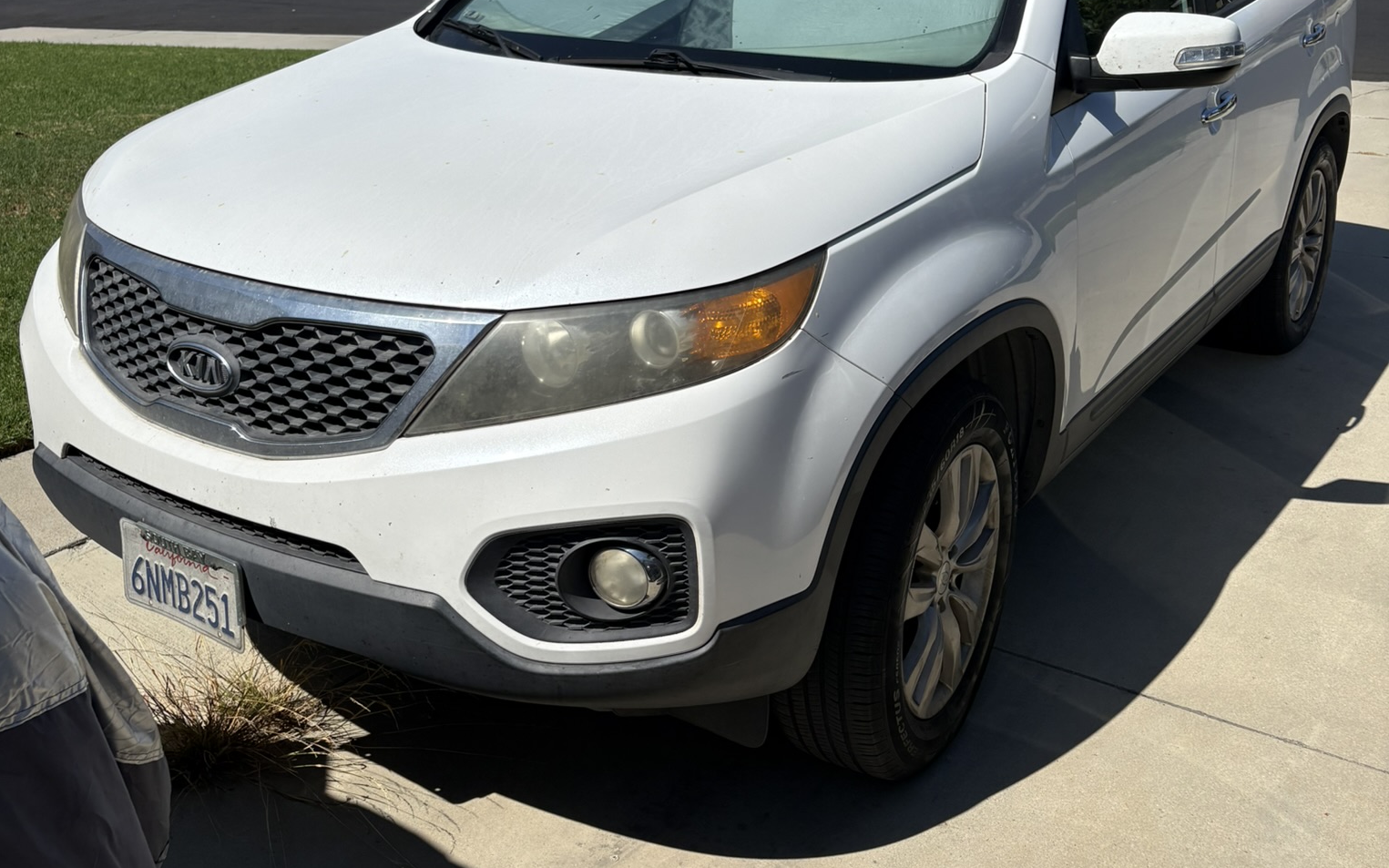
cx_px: 690
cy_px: 311
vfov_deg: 34.2
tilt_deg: -19.2
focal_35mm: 37
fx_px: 1401
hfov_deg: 52.8
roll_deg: +1.8
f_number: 1.6
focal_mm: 5.96
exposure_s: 1/6993
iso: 50
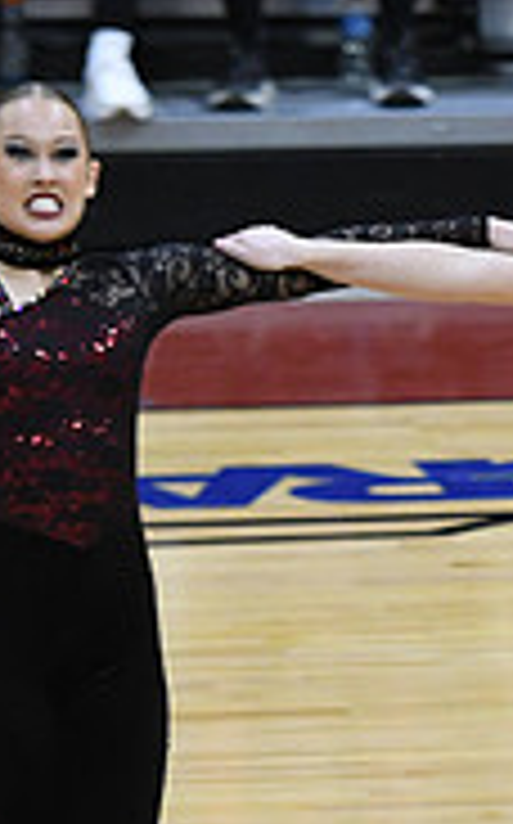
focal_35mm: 581
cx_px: 1278
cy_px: 529
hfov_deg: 2.2
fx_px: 13027
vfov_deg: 3.6
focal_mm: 120
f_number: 2.8
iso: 3200
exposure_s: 1/400
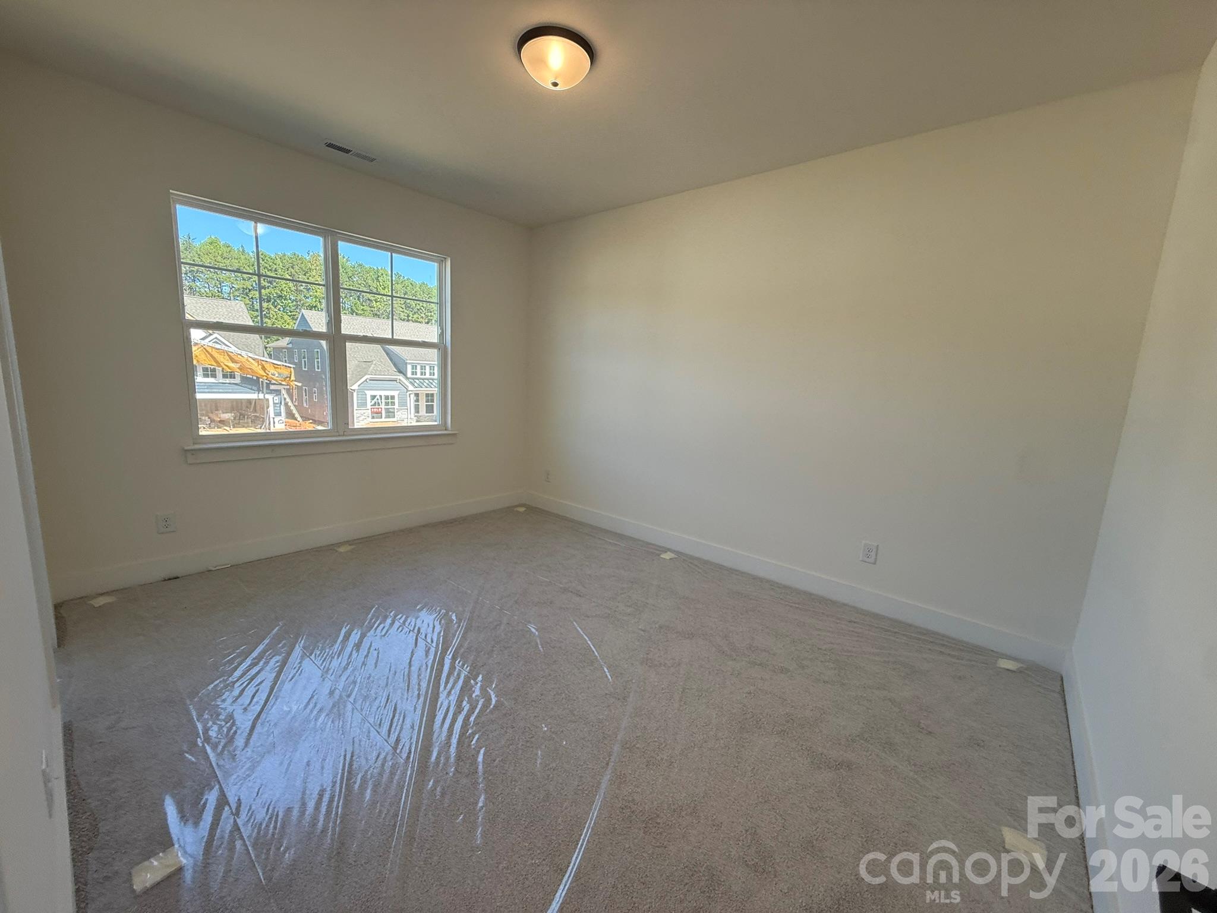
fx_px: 492
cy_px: 456
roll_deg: -0.9
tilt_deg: -9.6
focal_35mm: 14
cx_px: 608
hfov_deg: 102.1
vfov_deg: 85.7
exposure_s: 1/120
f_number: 2.2
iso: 64
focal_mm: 2.22
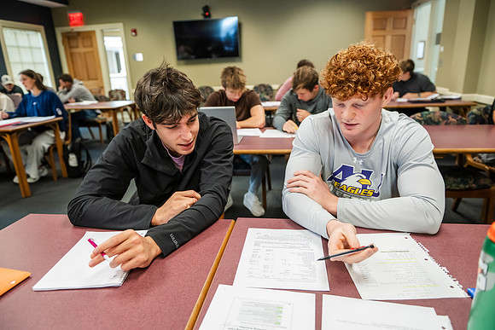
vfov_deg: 53.2
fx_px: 330
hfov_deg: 73.7
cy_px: 165
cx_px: 248
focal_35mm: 24
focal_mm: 24
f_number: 3.2
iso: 2000
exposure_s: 1/200
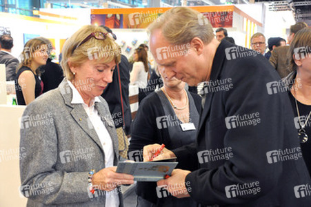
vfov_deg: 28.0
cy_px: 104
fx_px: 414
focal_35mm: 48
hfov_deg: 41.1
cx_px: 156
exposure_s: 1/30
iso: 800
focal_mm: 32
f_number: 4.2
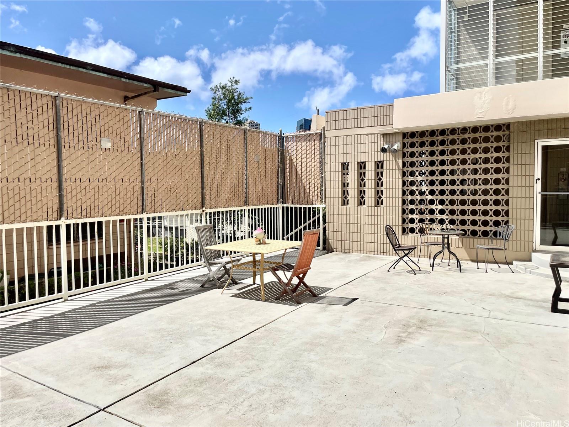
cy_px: 214
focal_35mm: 26
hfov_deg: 67.3
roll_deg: +0.7
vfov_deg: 53.1
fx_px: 427
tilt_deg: -3.1
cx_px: 284
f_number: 1.6
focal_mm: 4.2
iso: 32
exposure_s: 1/6135
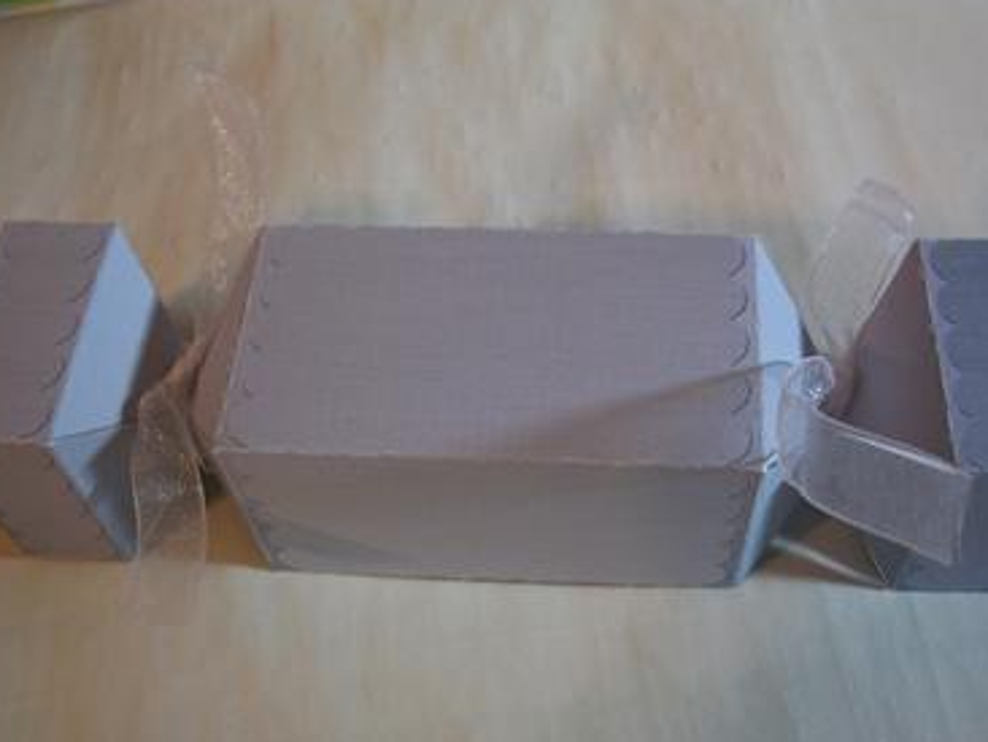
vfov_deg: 33.6
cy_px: 434
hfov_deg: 43.8
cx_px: 532
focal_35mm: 43
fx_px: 1228
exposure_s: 1/25
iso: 160
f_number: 3.1
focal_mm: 6.3
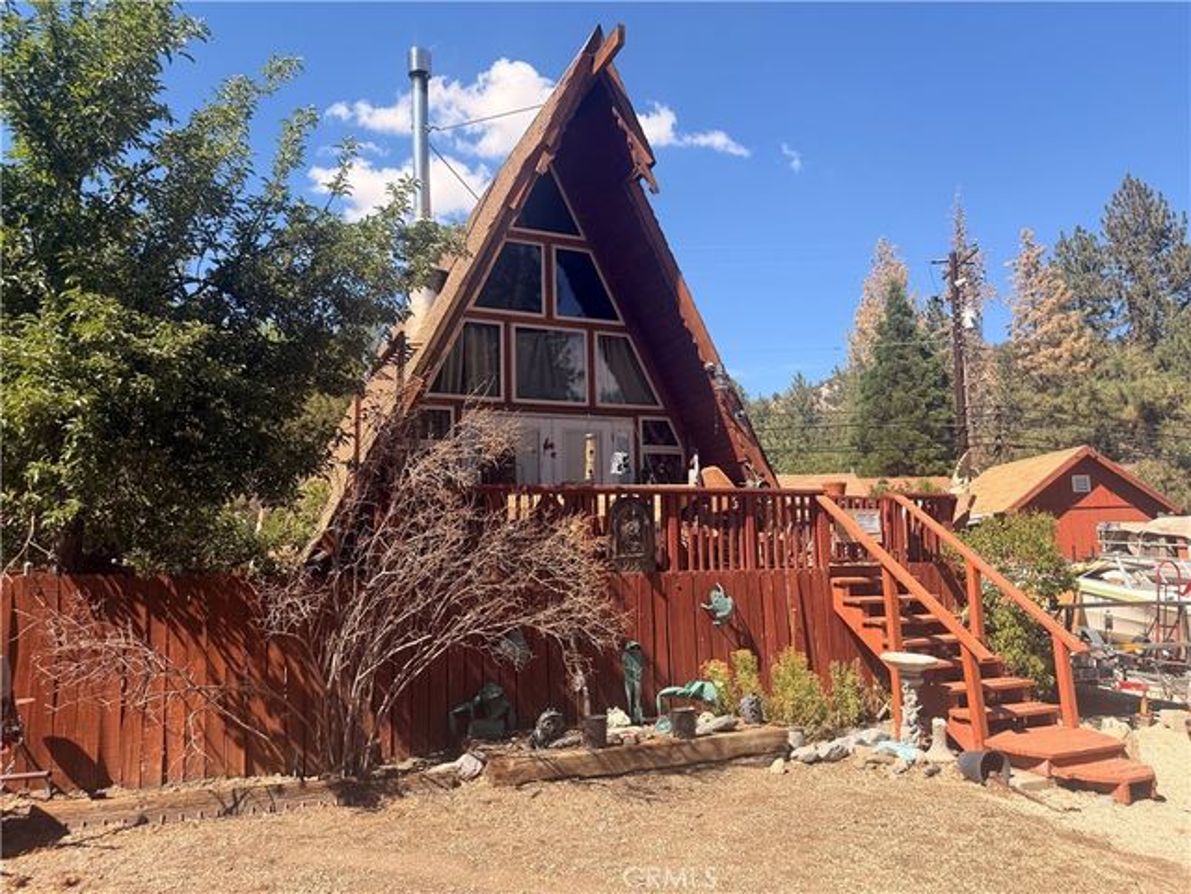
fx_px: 826
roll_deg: +2.1
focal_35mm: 24
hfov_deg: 71.6
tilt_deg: +9.0
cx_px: 596
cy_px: 447
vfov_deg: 56.8
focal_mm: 6.76
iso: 80
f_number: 1.78
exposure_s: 1/2525
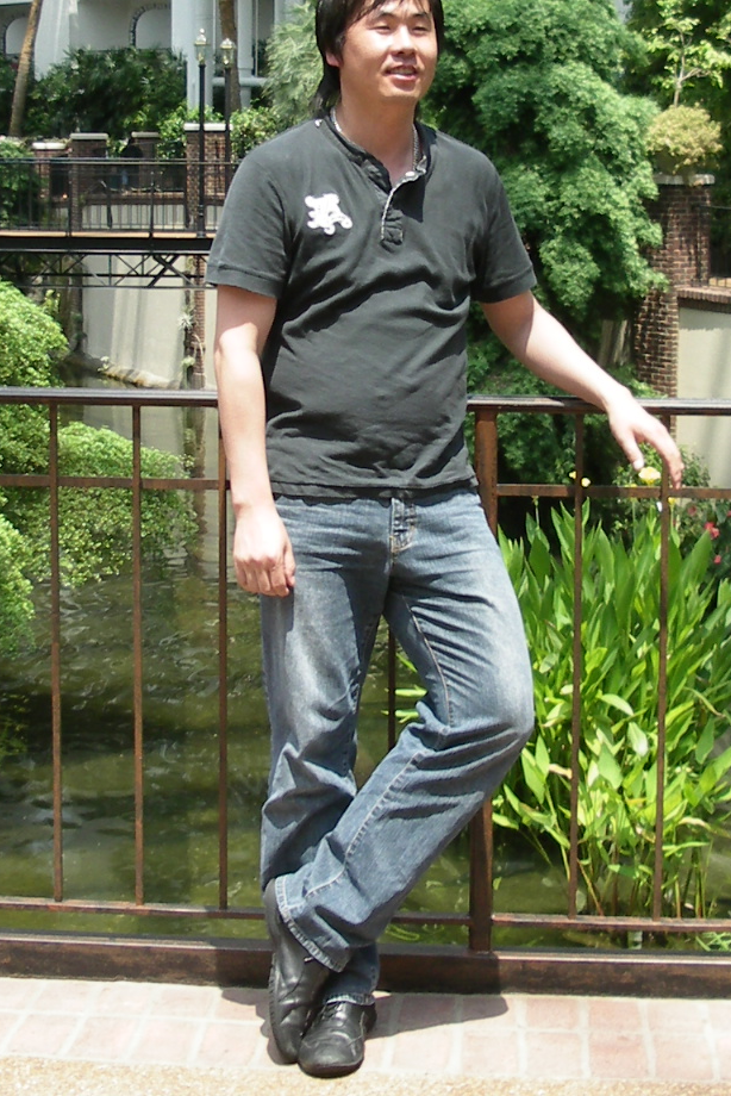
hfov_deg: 16.9
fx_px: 2465
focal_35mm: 81
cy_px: 295
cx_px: 349
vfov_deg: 24.8
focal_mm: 5.8
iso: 80
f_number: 2.6
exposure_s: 1/250
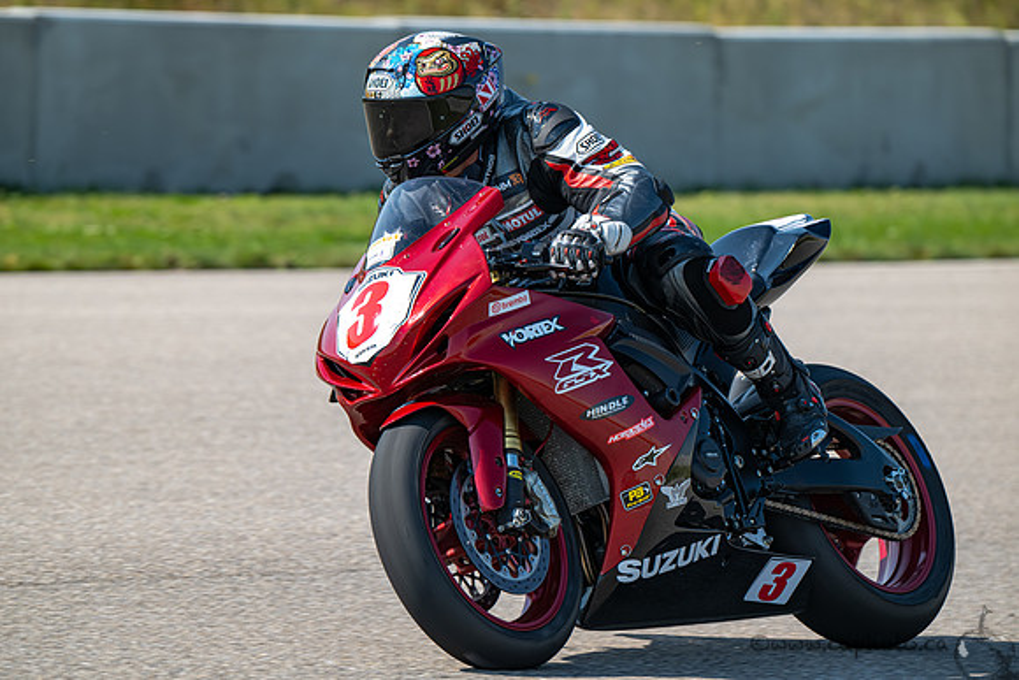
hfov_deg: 6.9
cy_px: 340
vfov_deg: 4.6
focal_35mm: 300
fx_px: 8493
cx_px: 510
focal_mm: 300
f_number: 6.3
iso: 160
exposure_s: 1/1250
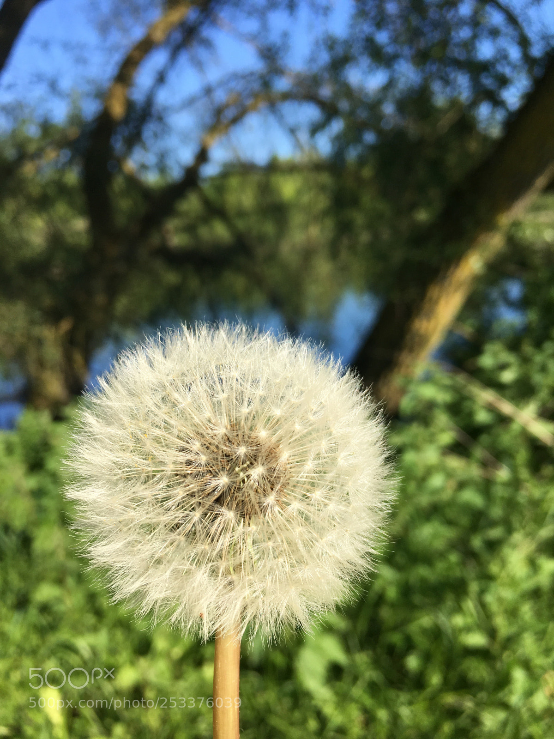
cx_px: 277
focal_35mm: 29
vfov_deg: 61.7
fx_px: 619
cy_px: 370
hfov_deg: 48.2
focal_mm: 4.15
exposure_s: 1/1012
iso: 25
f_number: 2.2
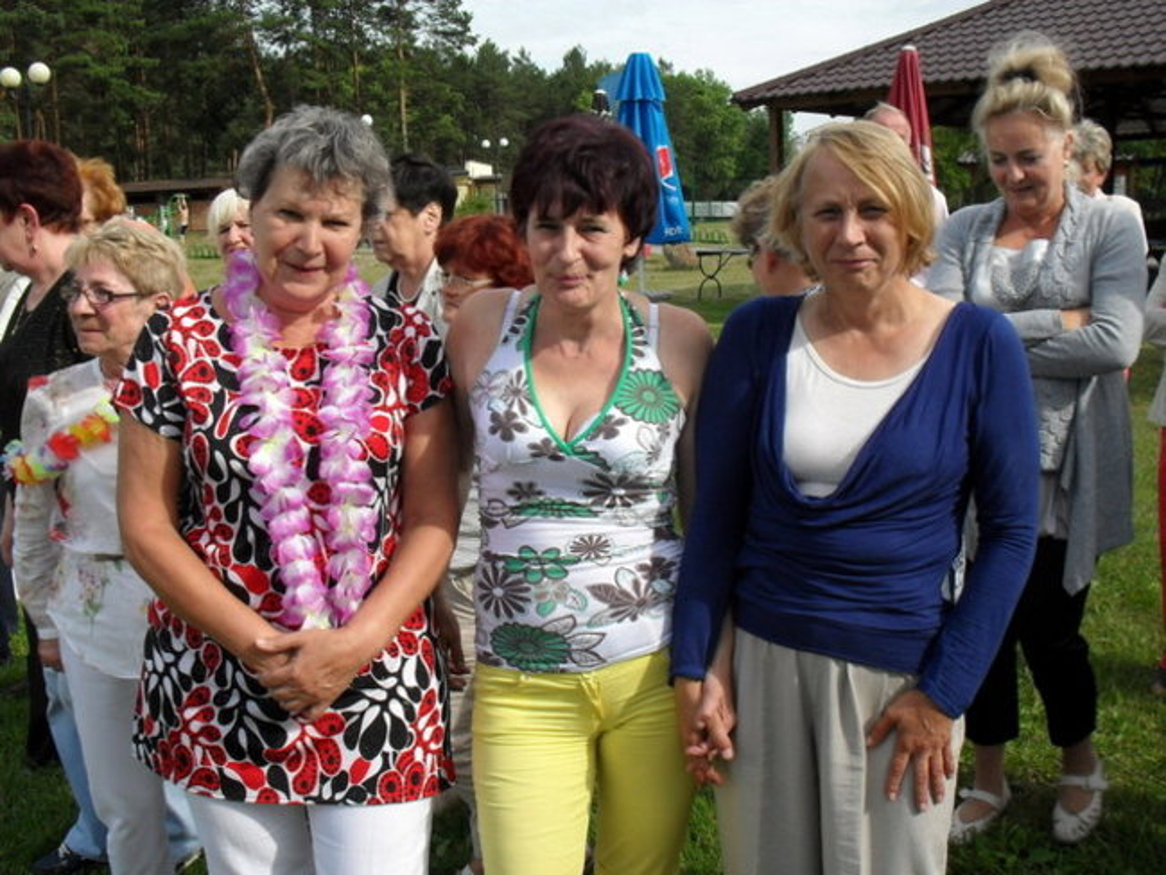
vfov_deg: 37.7
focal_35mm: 38
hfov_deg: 49.0
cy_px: 438
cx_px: 583
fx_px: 1280
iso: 80
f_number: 8.3
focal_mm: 6.3
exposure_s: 1/125
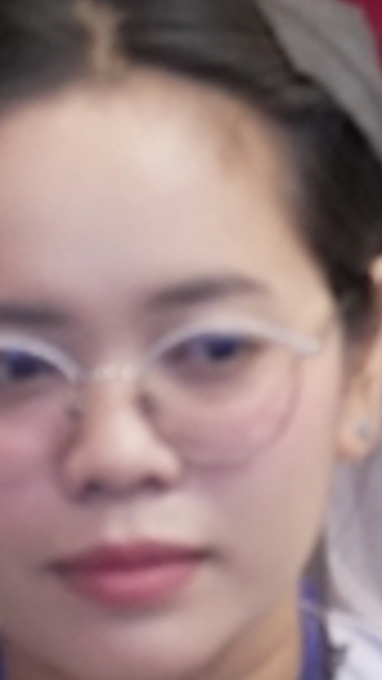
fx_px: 18267
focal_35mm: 1015
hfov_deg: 1.2
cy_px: 27
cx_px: 1247
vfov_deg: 2.1
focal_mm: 150
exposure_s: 1/160
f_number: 2.8
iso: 5000
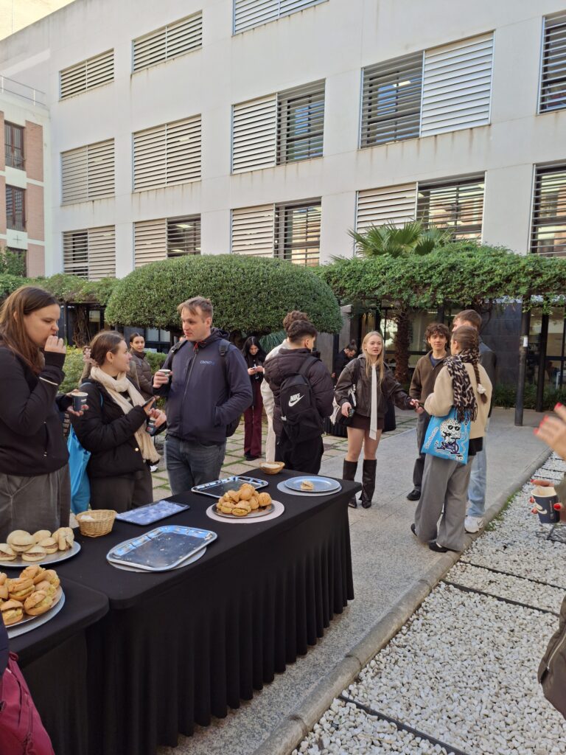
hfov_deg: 58.9
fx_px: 501
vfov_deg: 73.9
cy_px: 378
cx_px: 283
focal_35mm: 23
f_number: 1.8
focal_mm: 5.54
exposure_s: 1/158
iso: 50
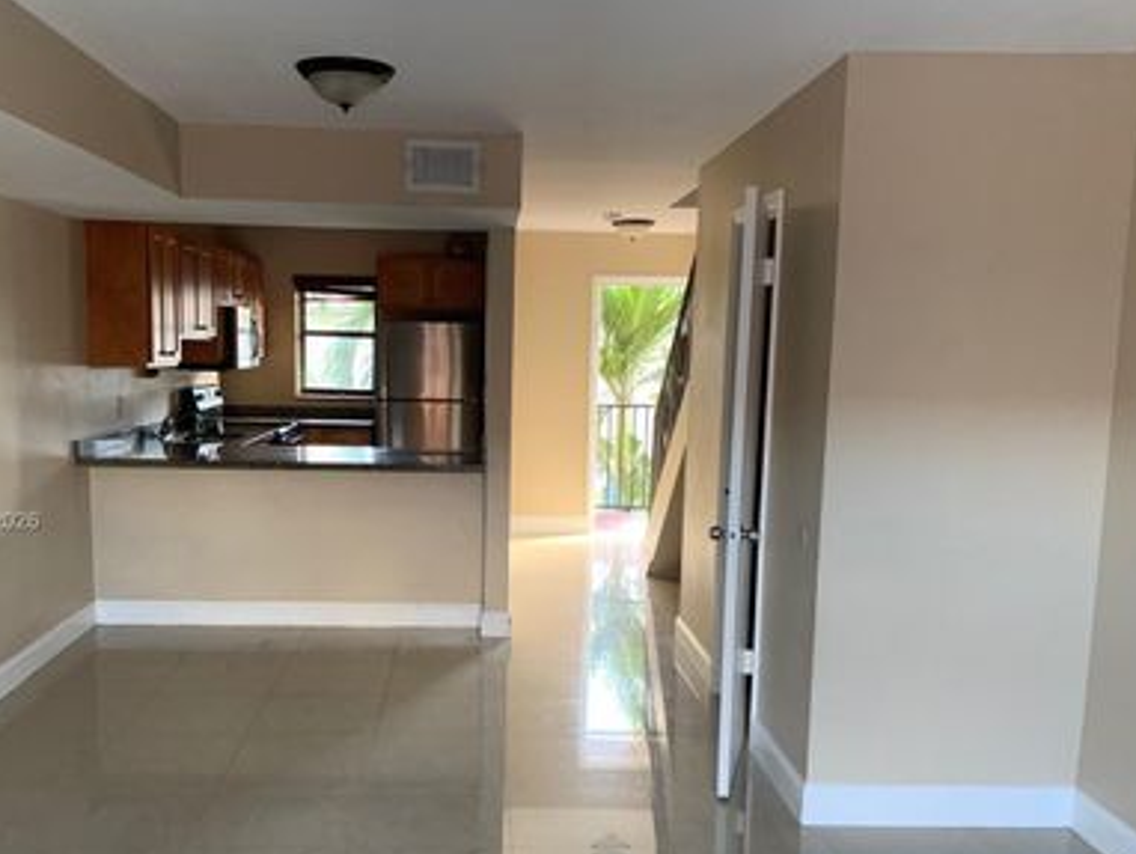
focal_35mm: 34
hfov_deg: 53.8
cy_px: 522
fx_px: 1116
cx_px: 494
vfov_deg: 41.6
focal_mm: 4.25
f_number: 1.8
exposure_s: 1/60
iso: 160
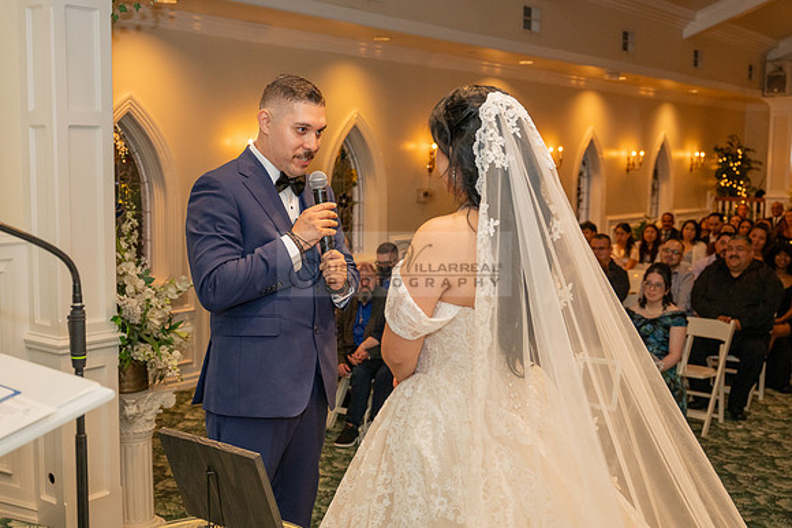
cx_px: 379
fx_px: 946
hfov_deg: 45.4
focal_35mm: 43
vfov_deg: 31.2
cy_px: 263
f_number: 3.5
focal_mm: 40
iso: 1600
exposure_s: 1/200
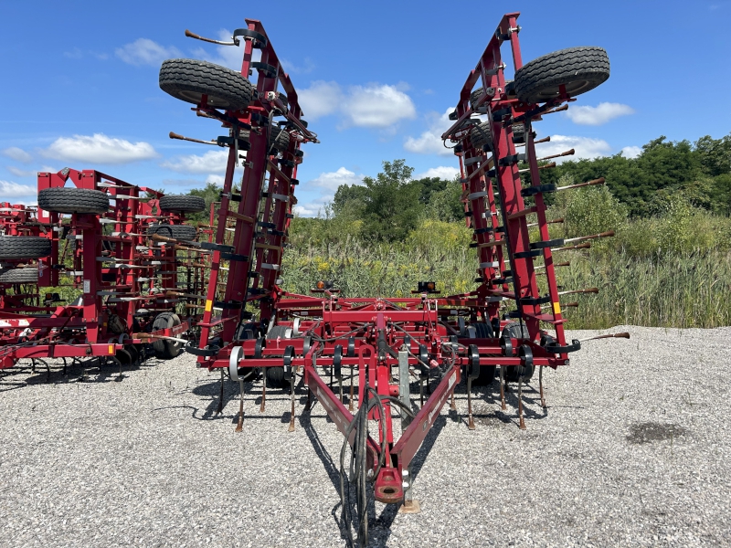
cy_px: 274
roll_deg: +2.3
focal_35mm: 26
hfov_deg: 67.3
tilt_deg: -2.2
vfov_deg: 53.1
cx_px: 366
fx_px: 549
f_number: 1.5
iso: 50
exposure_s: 1/4444
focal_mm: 5.7
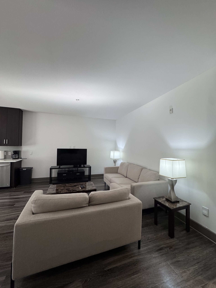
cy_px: 144
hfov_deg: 85.7
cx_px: 108
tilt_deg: +2.1
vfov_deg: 102.1
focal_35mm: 14
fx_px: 116
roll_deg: -0.9
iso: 250
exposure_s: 1/120
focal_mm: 2.22
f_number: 2.2
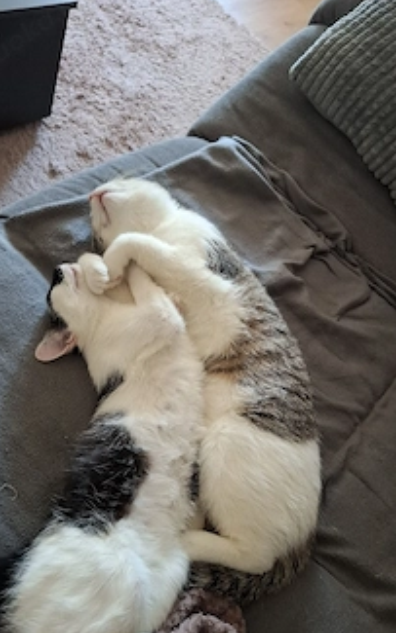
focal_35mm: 30
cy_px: 354
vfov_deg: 62.7
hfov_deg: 41.7
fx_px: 518
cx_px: 224
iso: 400
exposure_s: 1/33
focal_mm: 5.54
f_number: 1.8
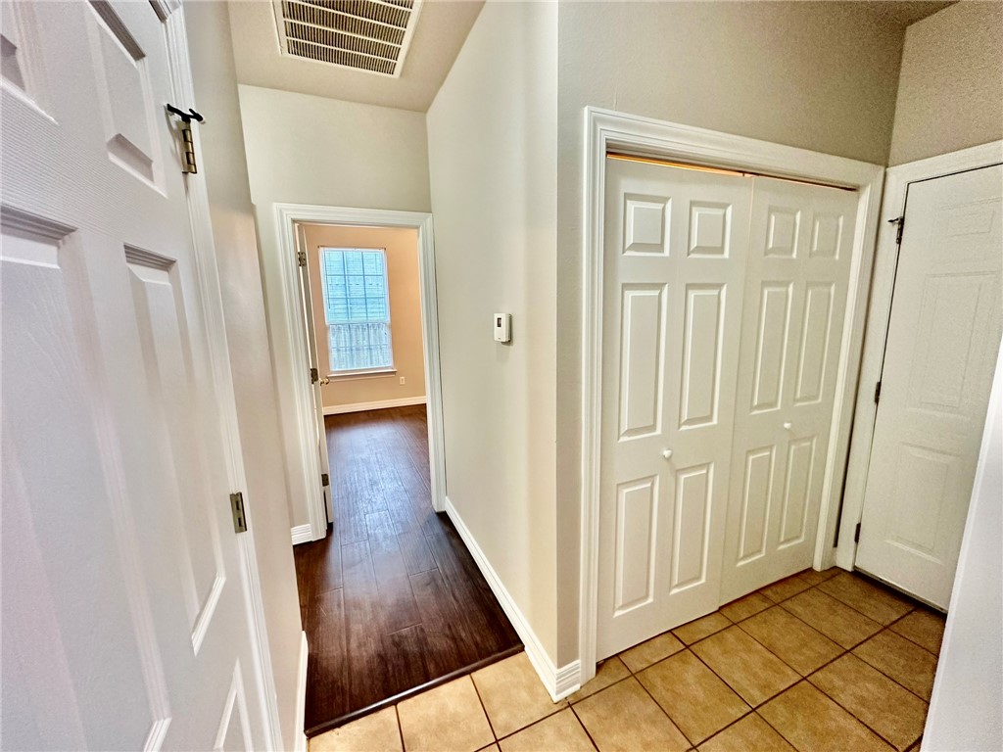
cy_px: 376
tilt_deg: -9.7
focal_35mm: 14
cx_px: 502
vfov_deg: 85.7
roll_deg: +0.8
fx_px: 406
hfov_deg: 102.1
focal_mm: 2.22
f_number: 2.2
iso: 400
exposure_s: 1/60
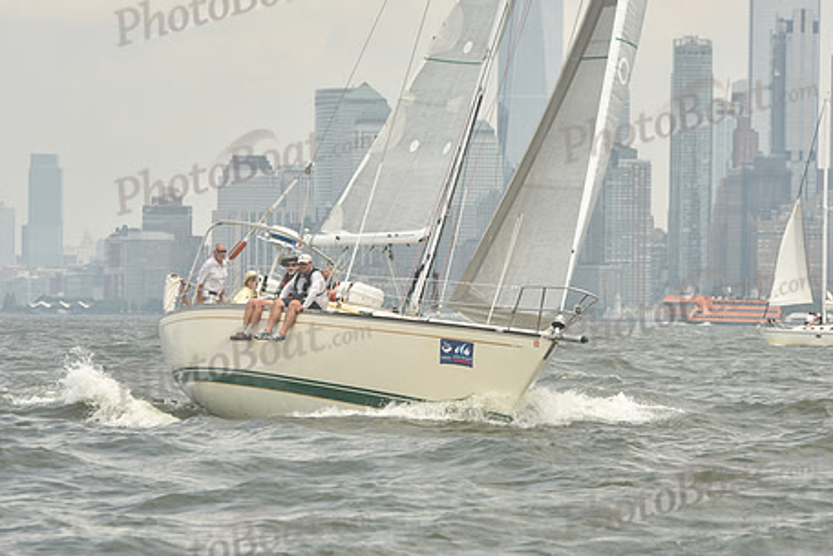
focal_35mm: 197
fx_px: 4558
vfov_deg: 7.0
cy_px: 237
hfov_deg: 10.4
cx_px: 468
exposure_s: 1/800
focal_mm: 155
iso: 250
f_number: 7.1
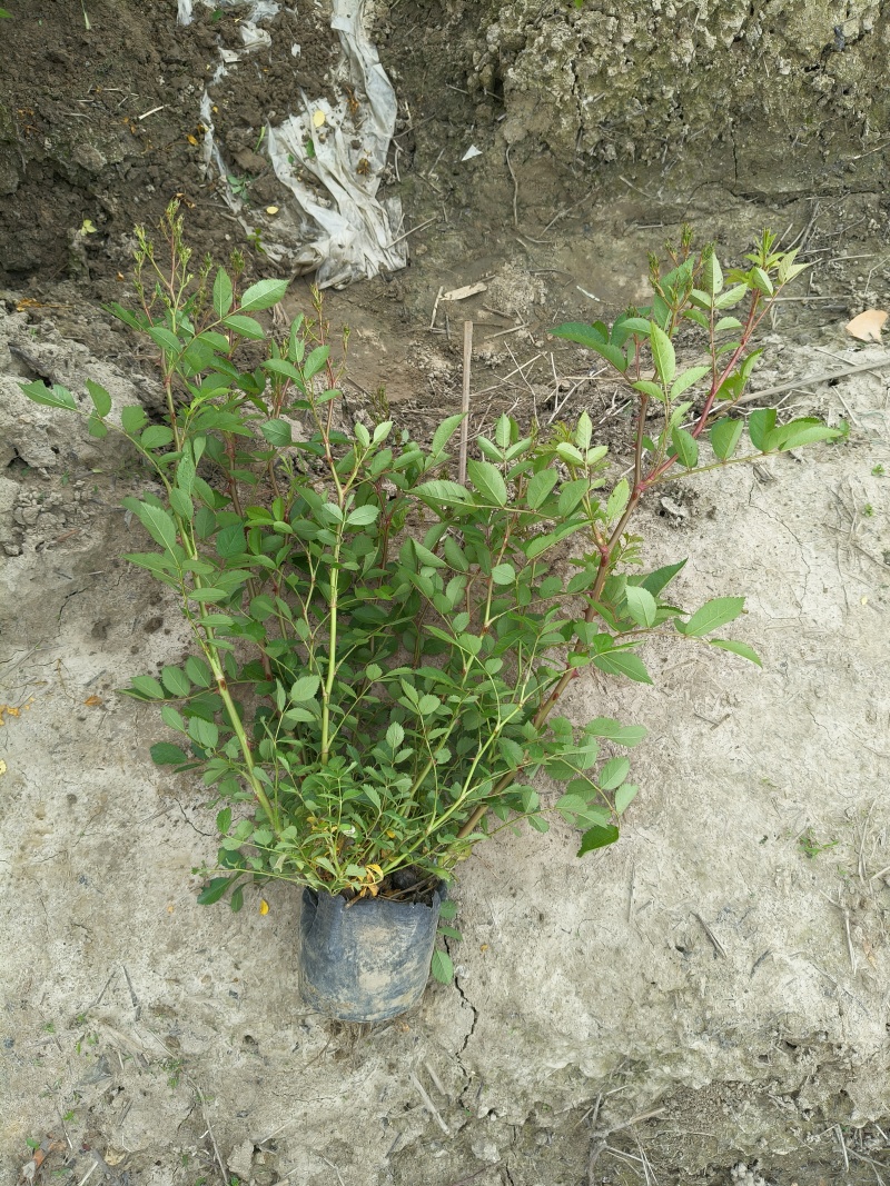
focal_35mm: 26
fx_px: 891
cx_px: 445
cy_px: 593
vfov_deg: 67.3
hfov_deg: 53.1
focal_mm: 4.84
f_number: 1.8
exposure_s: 1/338
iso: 80
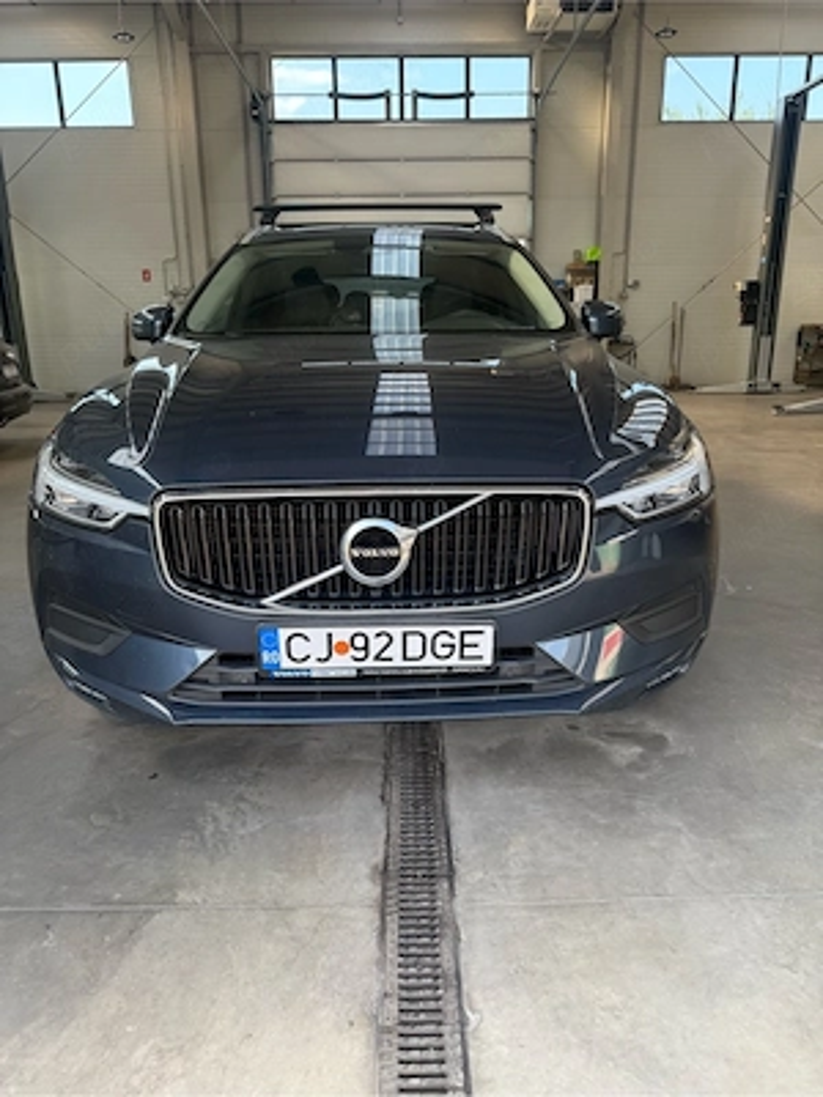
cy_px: 548
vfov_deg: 71.6
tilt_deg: -15.2
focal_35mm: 24
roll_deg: +0.2
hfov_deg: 56.8
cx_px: 412
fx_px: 761
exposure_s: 1/273
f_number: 1.78
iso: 100
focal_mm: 6.76
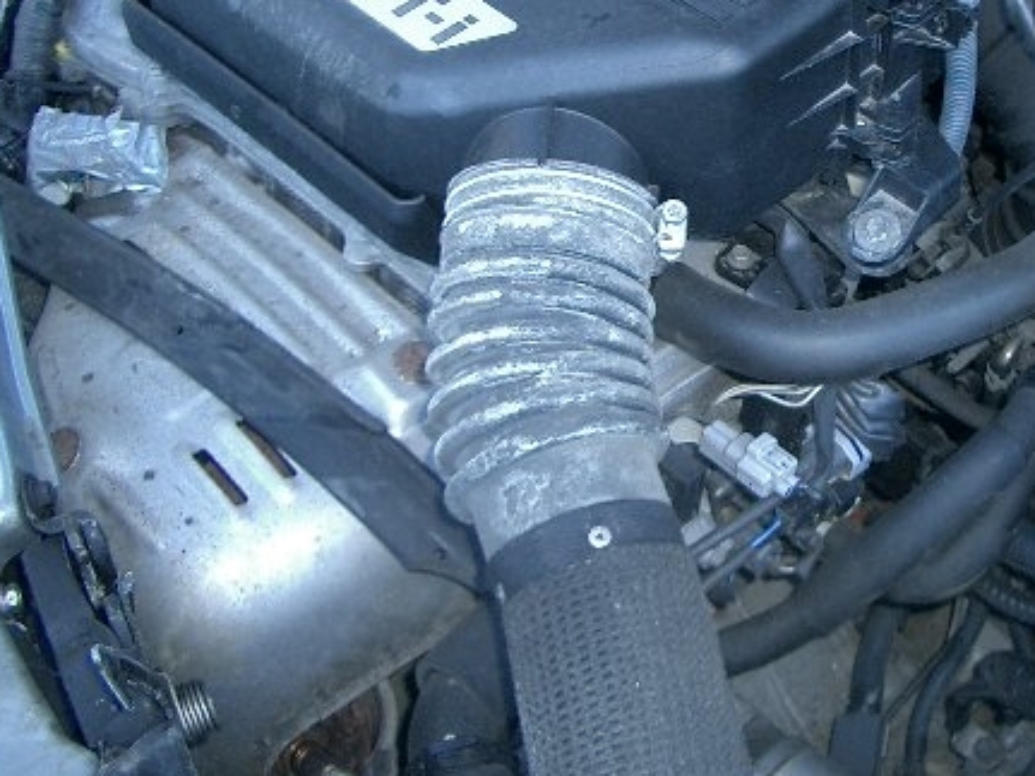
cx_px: 735
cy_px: 259
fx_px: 1554
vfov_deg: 27.8
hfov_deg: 36.2
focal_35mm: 52
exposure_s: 1/40
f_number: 2.6
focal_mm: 5.8
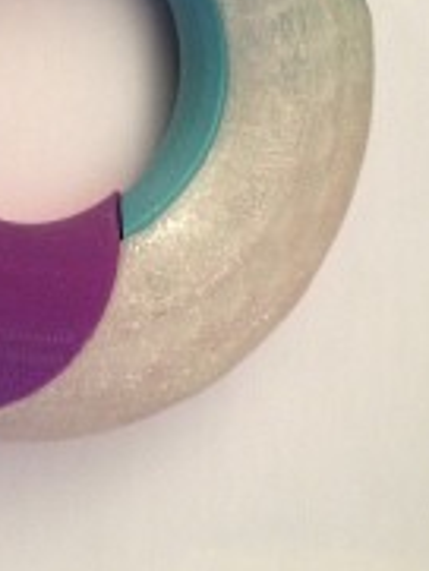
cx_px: 35
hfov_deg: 22.4
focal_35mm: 64
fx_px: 1056
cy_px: 44
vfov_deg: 28.9
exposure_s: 1/30
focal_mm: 4.15
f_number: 2.2
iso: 160
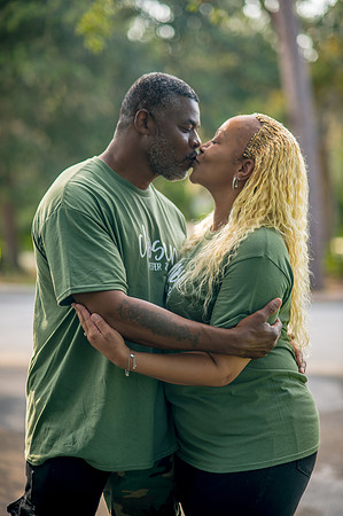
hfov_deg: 16.0
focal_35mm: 85
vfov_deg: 23.9
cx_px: 172
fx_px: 1218
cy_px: 258
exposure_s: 1/200
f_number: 2.2
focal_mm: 85
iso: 100
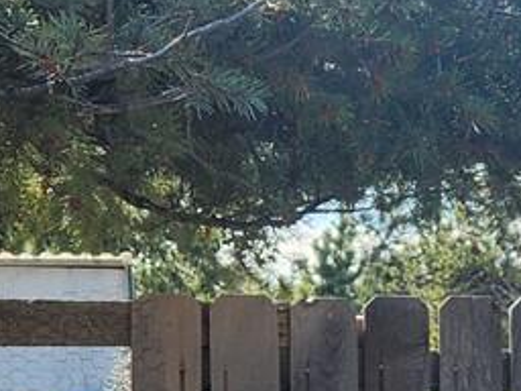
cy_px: 593
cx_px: 700
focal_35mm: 144
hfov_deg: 13.2
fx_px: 2167
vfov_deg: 10.0
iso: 20
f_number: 1.8
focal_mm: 5.4
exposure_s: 1/657
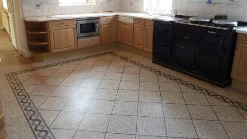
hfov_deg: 67.9
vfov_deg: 41.1
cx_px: 125
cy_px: 50
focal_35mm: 28
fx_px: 183
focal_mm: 4.1
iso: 320
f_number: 3.3
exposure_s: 1/30
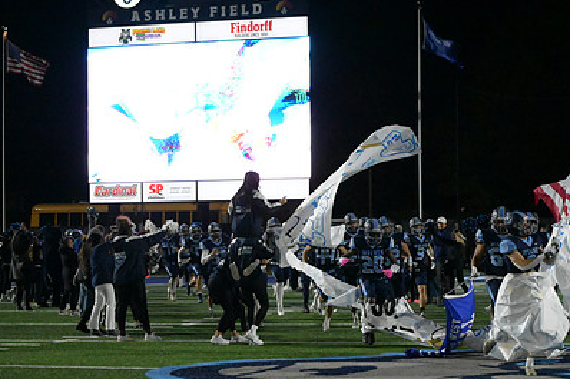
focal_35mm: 102
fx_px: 1614
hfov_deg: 20.0
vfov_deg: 13.4
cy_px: 256
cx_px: 382
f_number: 2.8
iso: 20000
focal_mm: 70
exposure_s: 1/8000
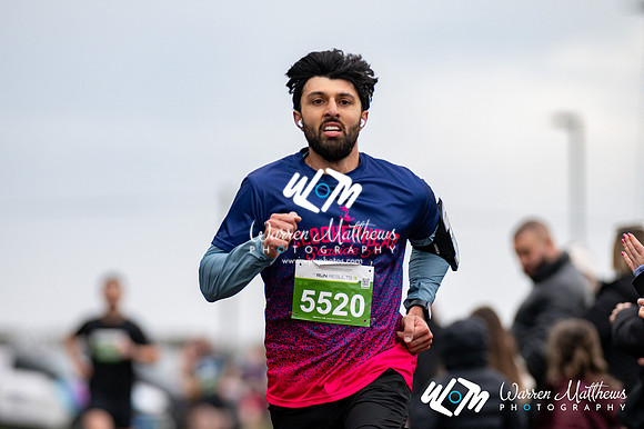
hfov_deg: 5.7
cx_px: 322
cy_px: 214
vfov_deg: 3.8
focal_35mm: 360
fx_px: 6436
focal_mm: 240
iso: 360
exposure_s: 1/1600
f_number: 2.8
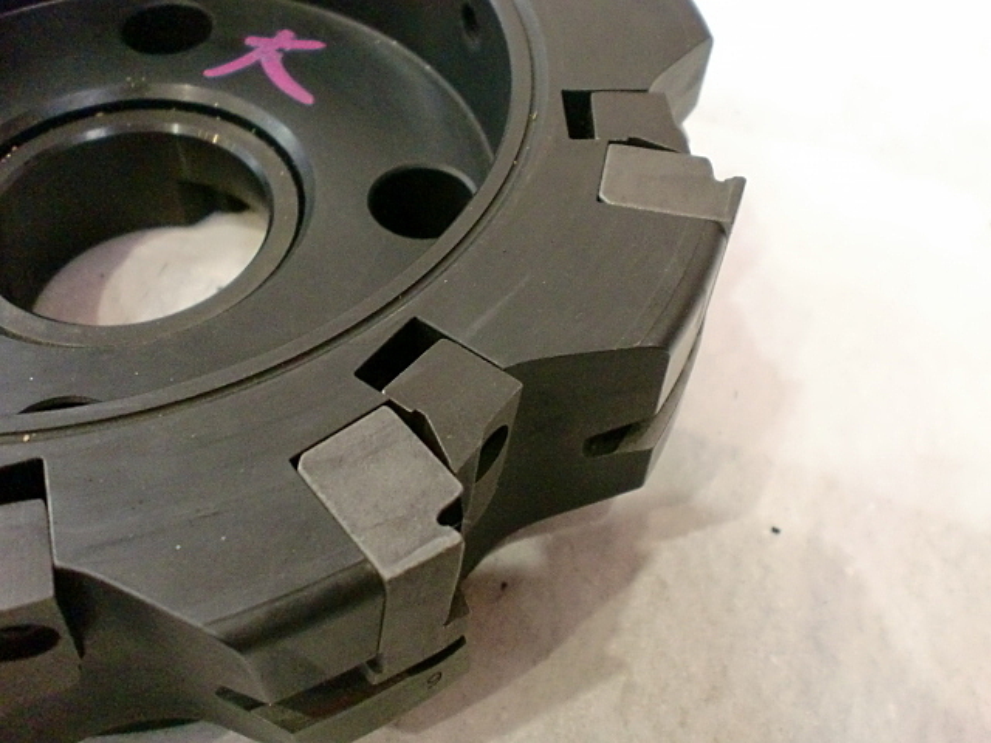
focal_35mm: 35
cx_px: 496
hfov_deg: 52.6
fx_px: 1002
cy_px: 372
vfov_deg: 40.7
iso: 500
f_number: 3.1
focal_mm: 6.3
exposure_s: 1/60
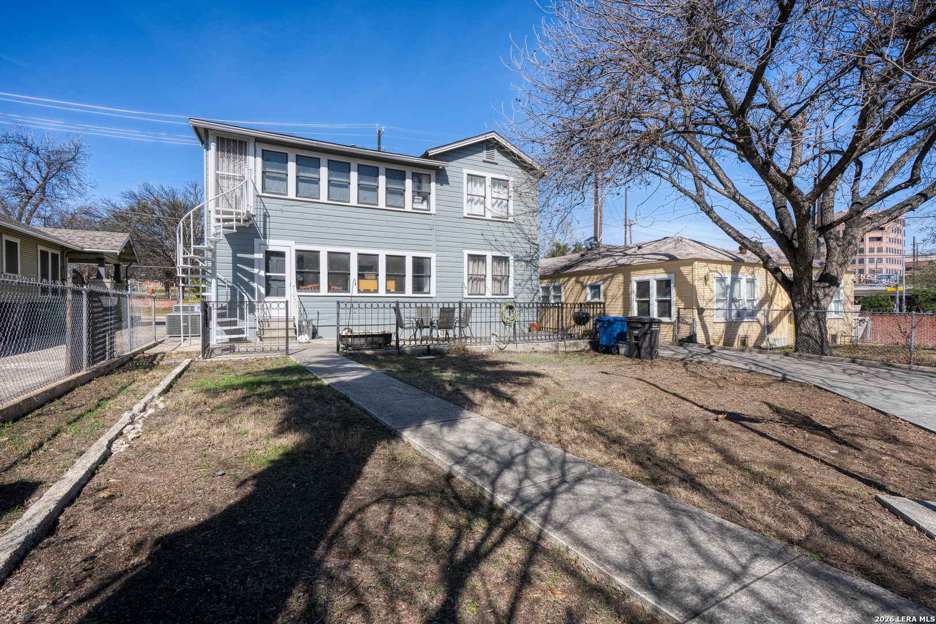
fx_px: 416
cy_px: 312
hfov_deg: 96.7
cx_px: 468
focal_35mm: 16
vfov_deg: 73.8
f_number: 11
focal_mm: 16
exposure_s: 1/500
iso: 100
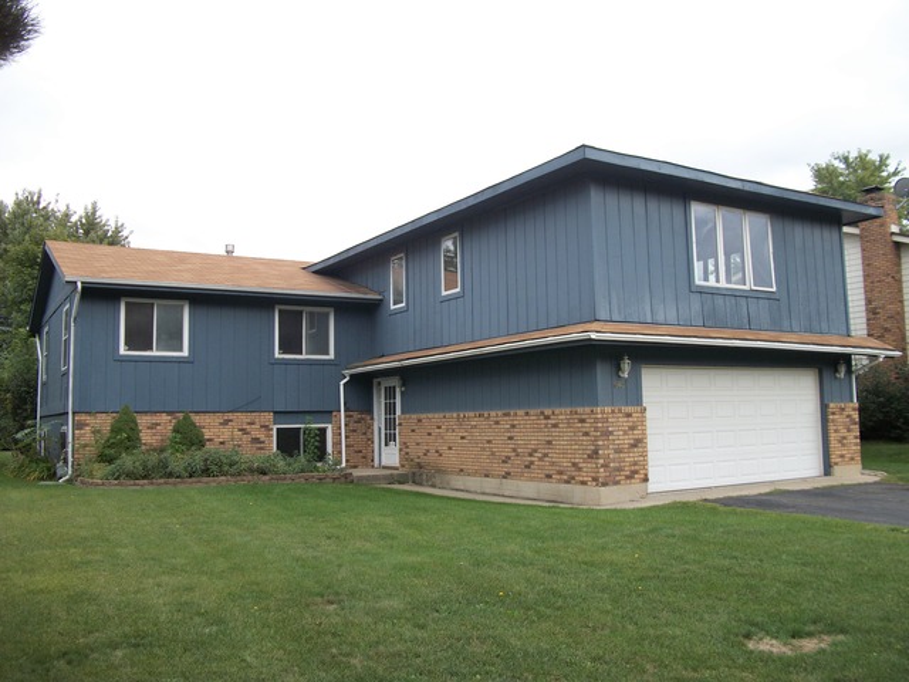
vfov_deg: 44.2
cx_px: 454
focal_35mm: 32
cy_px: 341
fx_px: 840
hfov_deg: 56.8
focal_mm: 5.7
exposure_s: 1/80
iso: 80
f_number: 8.8
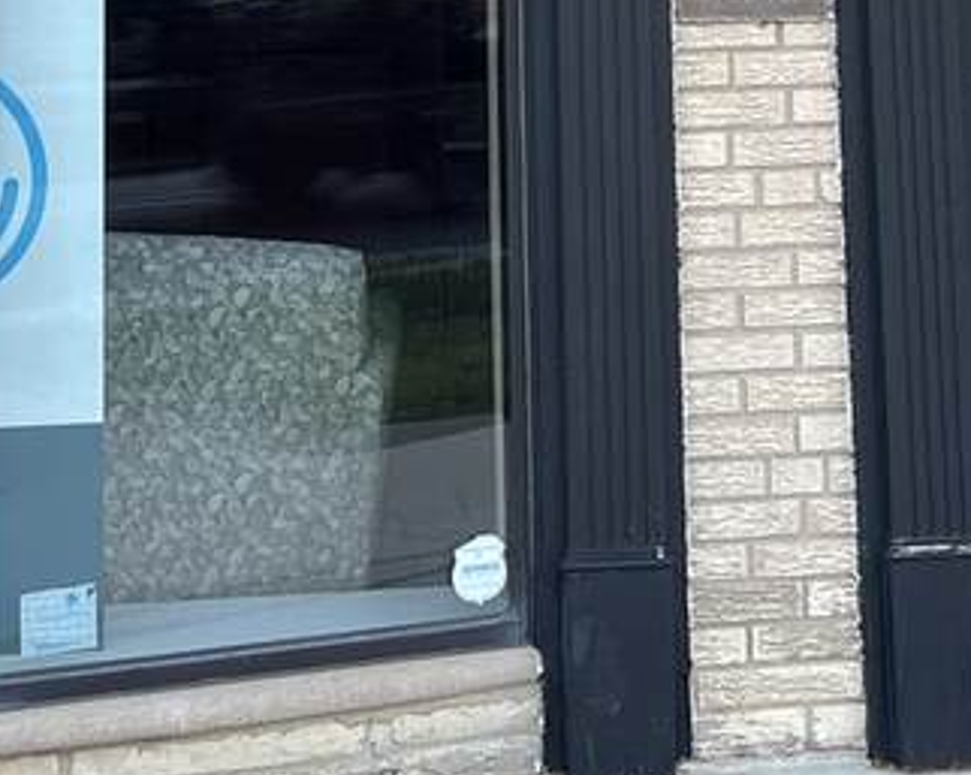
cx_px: 552
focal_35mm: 101
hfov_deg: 19.0
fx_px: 2900
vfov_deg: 13.8
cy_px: -561
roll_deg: +1.6
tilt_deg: +10.5
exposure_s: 1/60
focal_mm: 5.7
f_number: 1.5
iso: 64
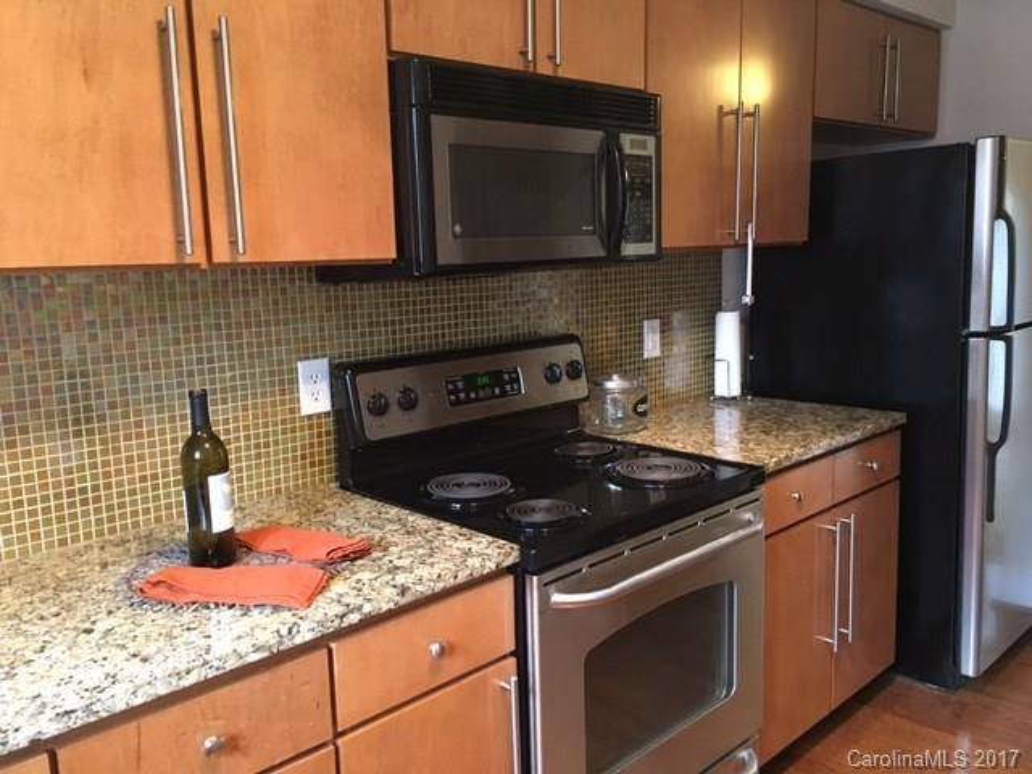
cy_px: 387
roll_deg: +1.8
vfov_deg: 48.2
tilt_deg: -9.2
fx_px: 865
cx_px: 516
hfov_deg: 61.7
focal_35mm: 29
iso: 200
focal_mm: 4.15
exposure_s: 1/17
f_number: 2.2
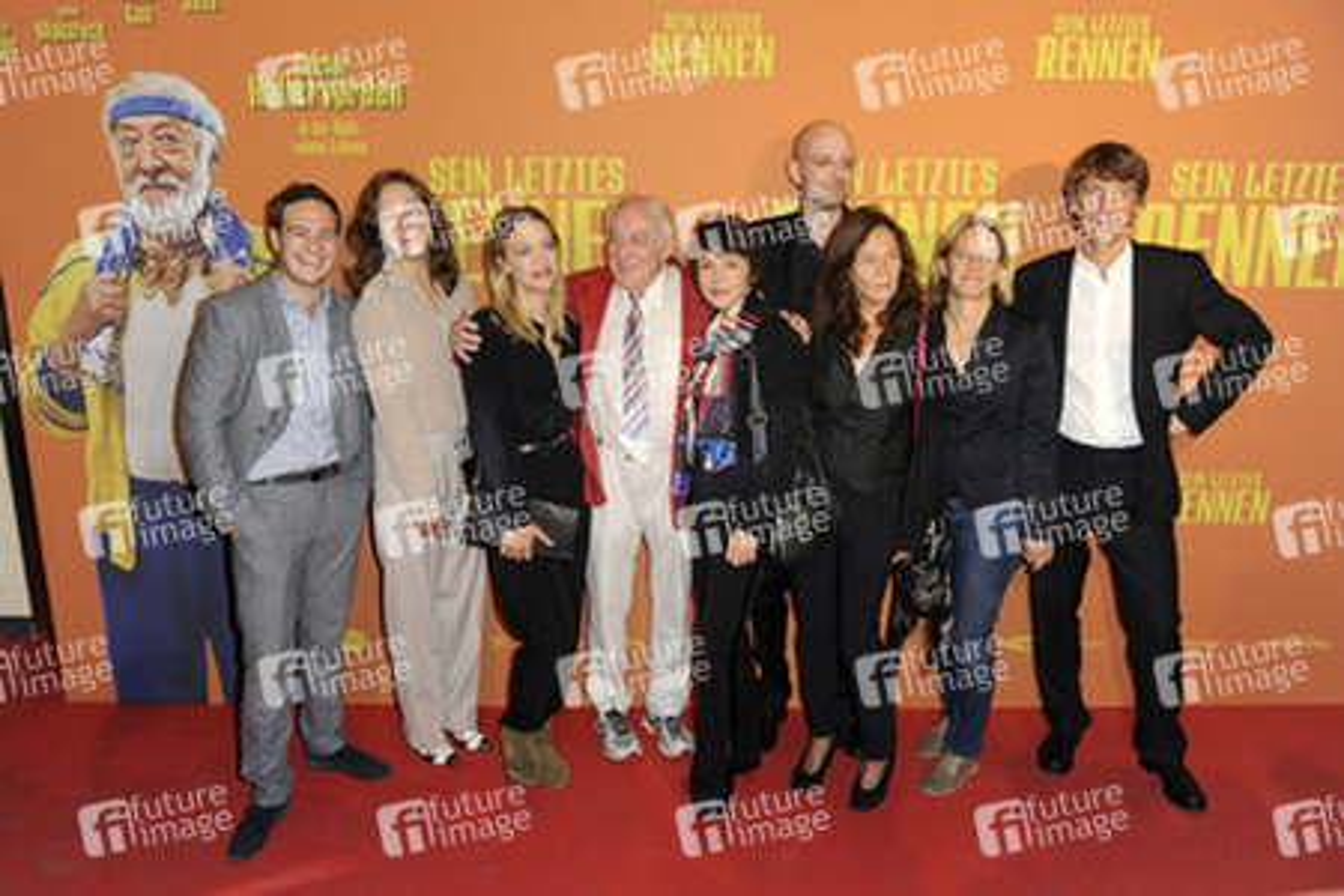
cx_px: 672
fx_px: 1045
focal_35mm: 28
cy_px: 448
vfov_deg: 46.4
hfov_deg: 65.5
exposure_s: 1/320
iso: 800
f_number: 5.6
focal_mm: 28
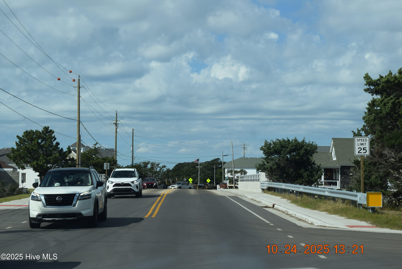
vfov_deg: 16.6
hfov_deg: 24.6
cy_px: 134
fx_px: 922
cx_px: 201
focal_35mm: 82
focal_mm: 55
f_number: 10
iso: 200
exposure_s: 1/400
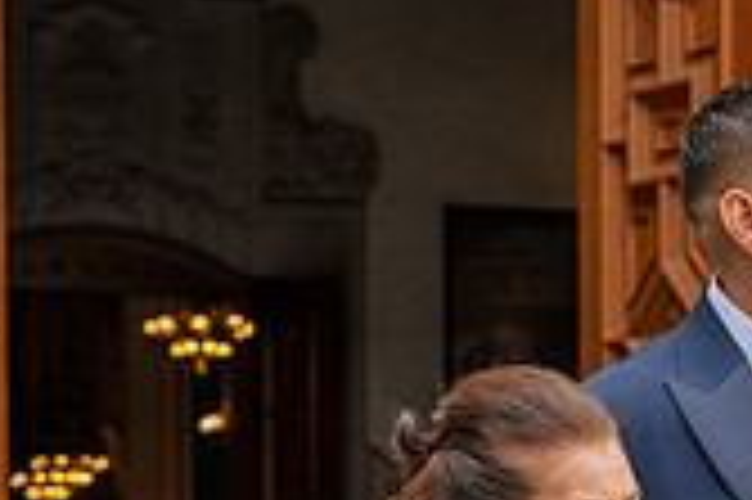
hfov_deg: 11.1
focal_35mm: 181
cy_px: 750
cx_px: 946
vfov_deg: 7.4
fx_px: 3777
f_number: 5
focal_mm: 52
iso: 250
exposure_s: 1/250
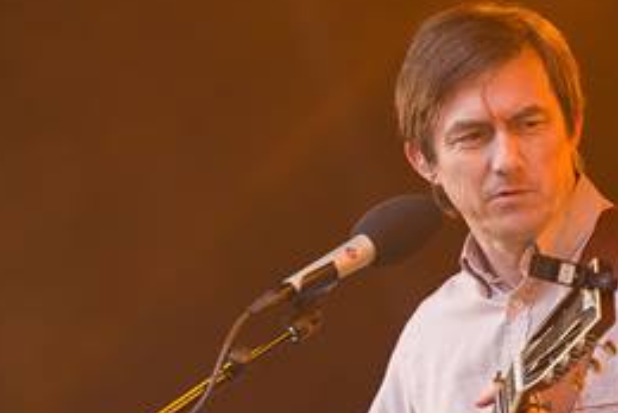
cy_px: 401
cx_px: 119
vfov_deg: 2.5
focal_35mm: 553
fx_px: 9504
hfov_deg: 3.7
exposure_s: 1/800
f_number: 2.8
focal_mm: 200
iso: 640
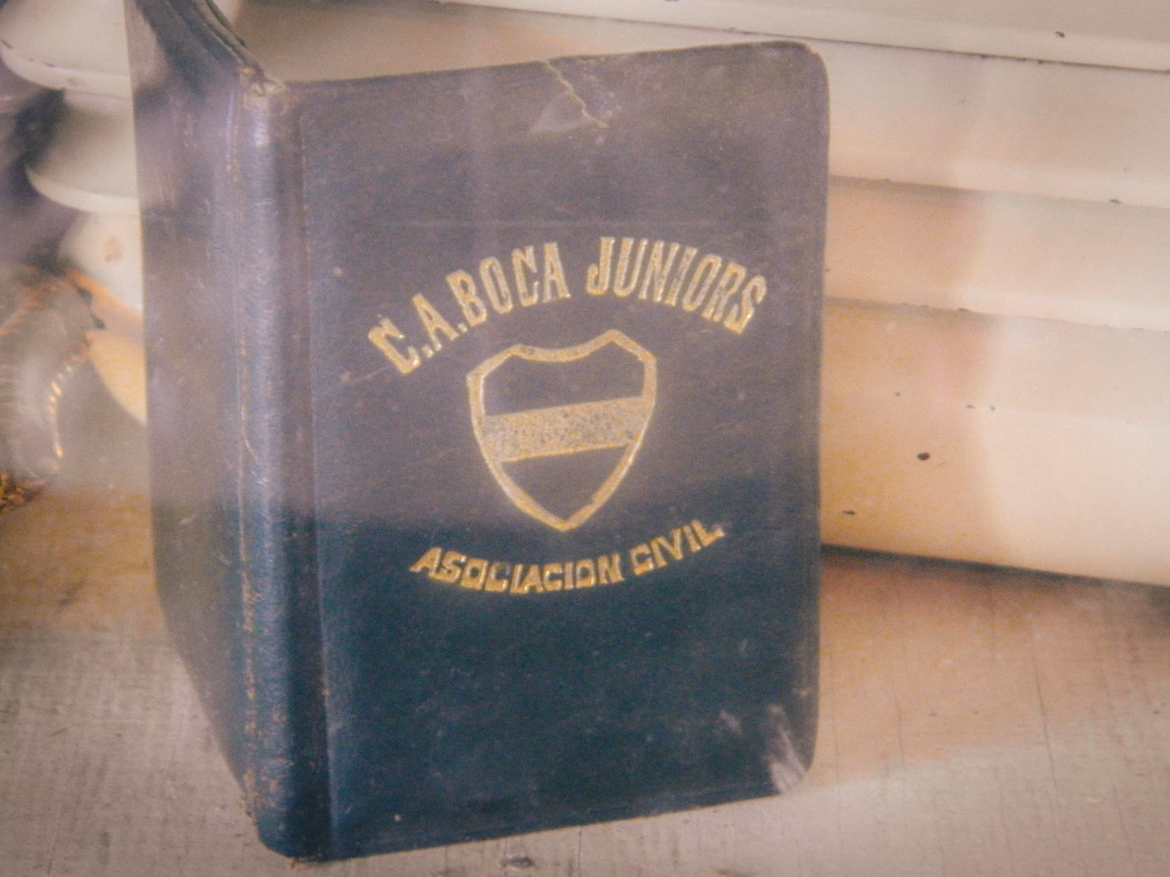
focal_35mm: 129
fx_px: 4360
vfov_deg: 11.5
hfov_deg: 15.3
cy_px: 438
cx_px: 585
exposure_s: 1/6
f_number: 4.7
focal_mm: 23.2
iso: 400
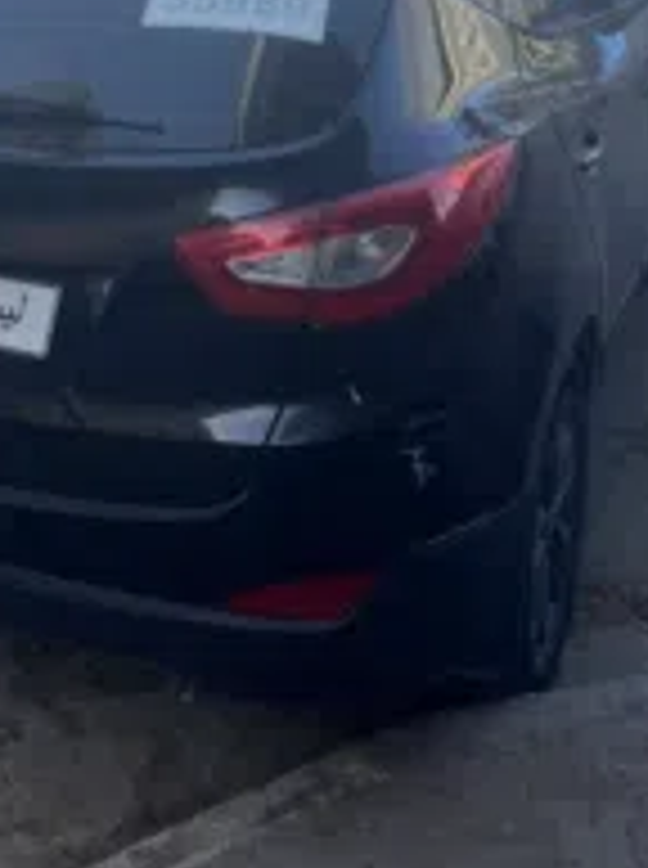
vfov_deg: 33.6
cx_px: 148
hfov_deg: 26.5
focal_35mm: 54
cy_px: 81
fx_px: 1352
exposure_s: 1/1751
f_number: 1.5
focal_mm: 5.7
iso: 50
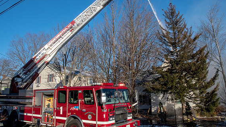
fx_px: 174
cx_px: 128
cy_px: 50
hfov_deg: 65.8
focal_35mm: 29
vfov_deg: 40.0
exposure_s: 1/3200
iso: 1000
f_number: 8
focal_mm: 16
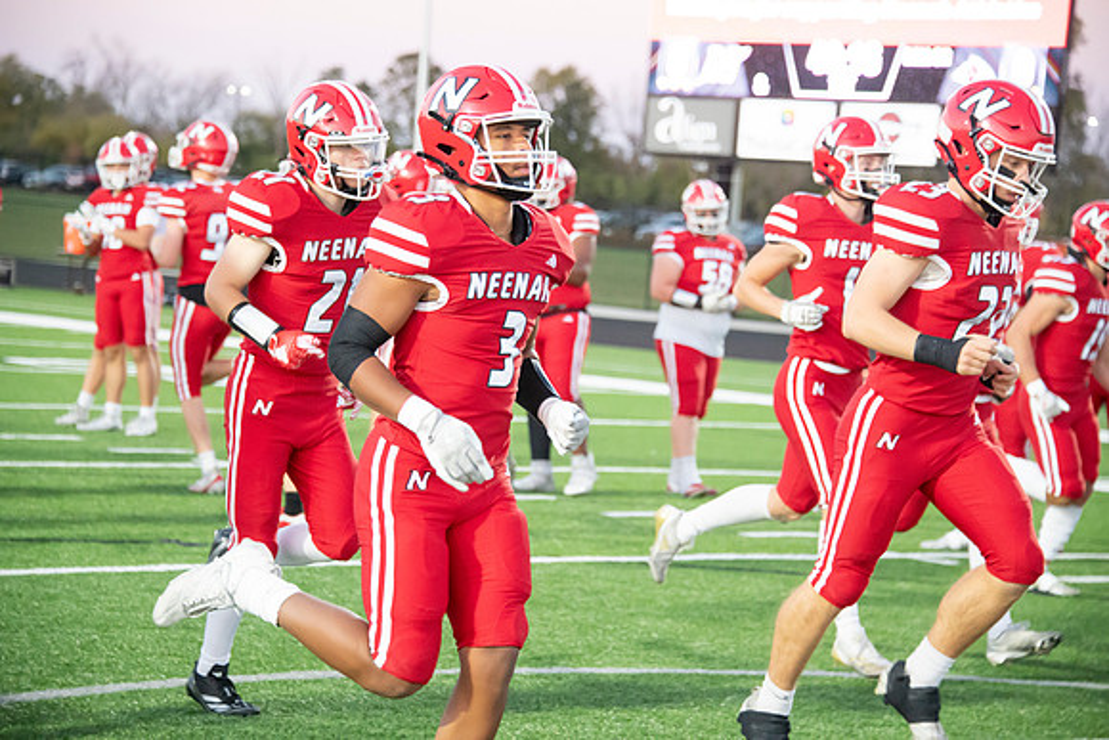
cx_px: 554
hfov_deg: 15.2
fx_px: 4160
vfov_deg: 10.2
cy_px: 370
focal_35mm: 135
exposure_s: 1/500
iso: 8000
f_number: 5.6
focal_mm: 135
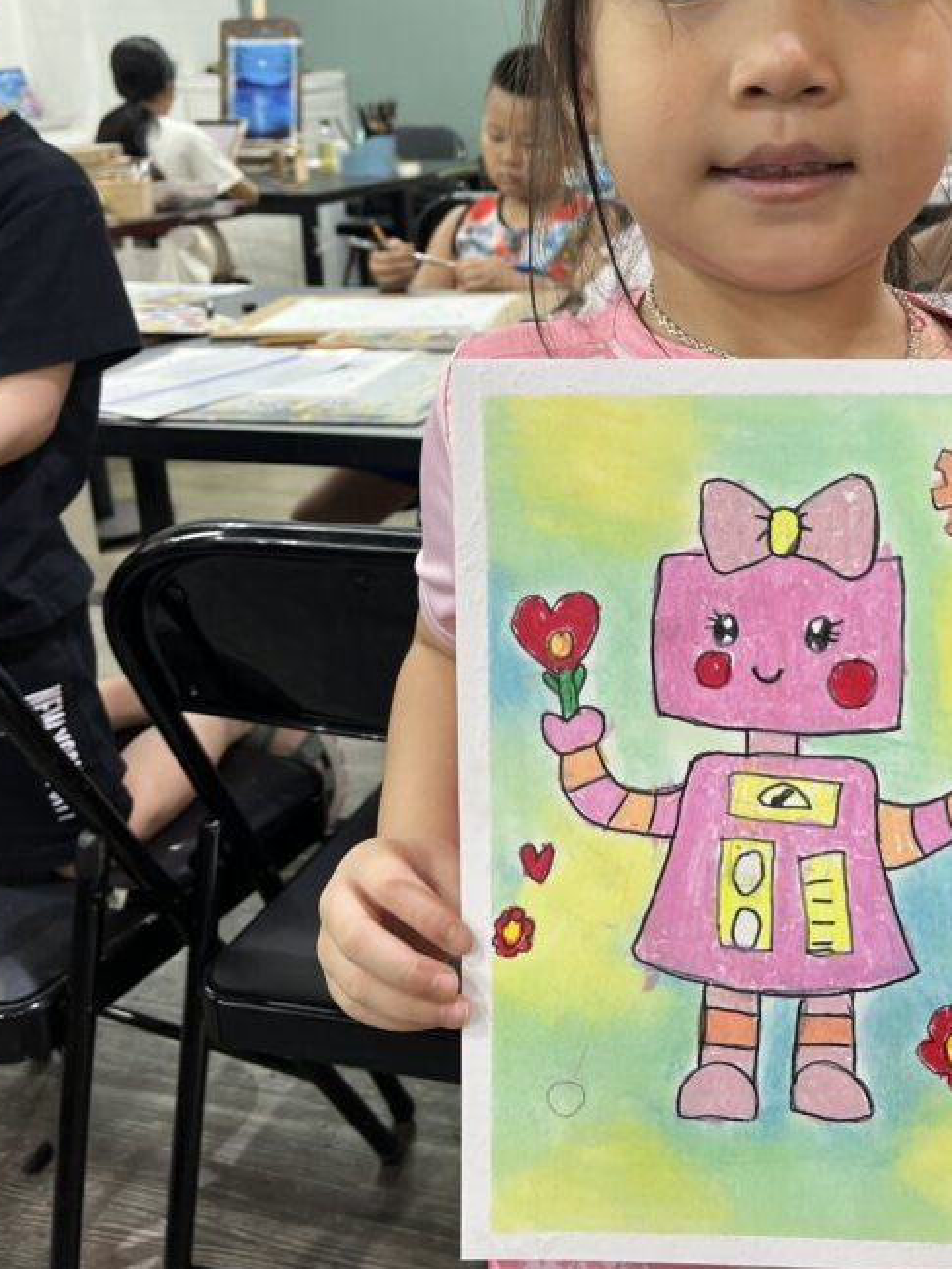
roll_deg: +2.9
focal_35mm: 40
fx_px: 1466
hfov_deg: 35.3
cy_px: 439
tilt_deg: -15.4
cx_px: 702
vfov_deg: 46.2
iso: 80
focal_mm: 5.1
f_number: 1.6
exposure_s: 1/50
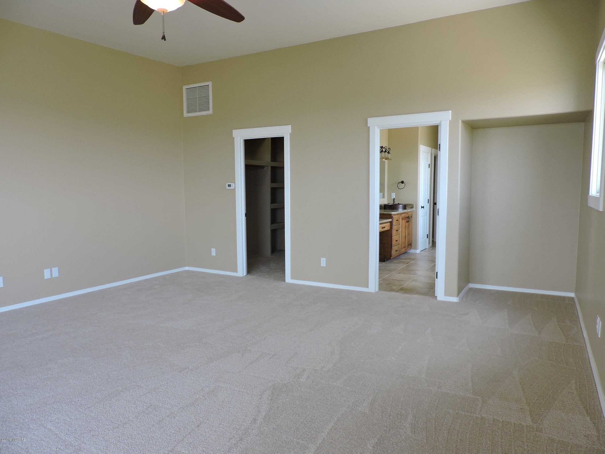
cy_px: 227
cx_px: 302
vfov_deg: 56.8
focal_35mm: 24
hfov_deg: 71.6
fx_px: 419
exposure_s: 1/40
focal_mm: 4.3
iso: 100
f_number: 3
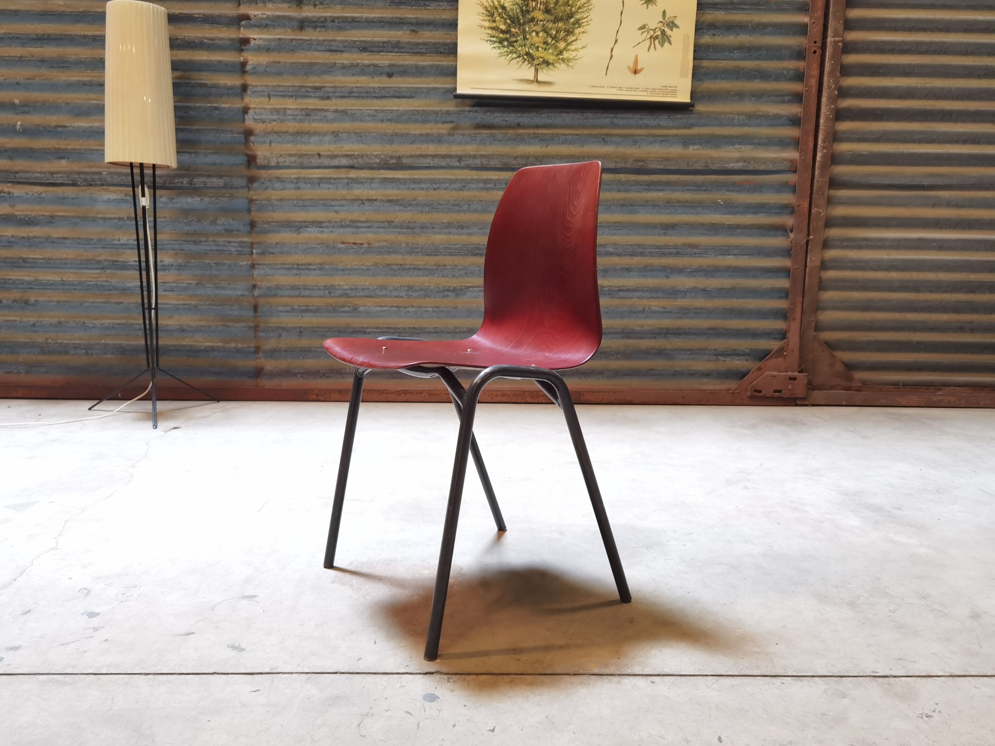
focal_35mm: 29
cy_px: 373
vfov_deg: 48.2
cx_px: 498
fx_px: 834
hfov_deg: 61.7
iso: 320
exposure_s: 1/25
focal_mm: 6.71
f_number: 1.9
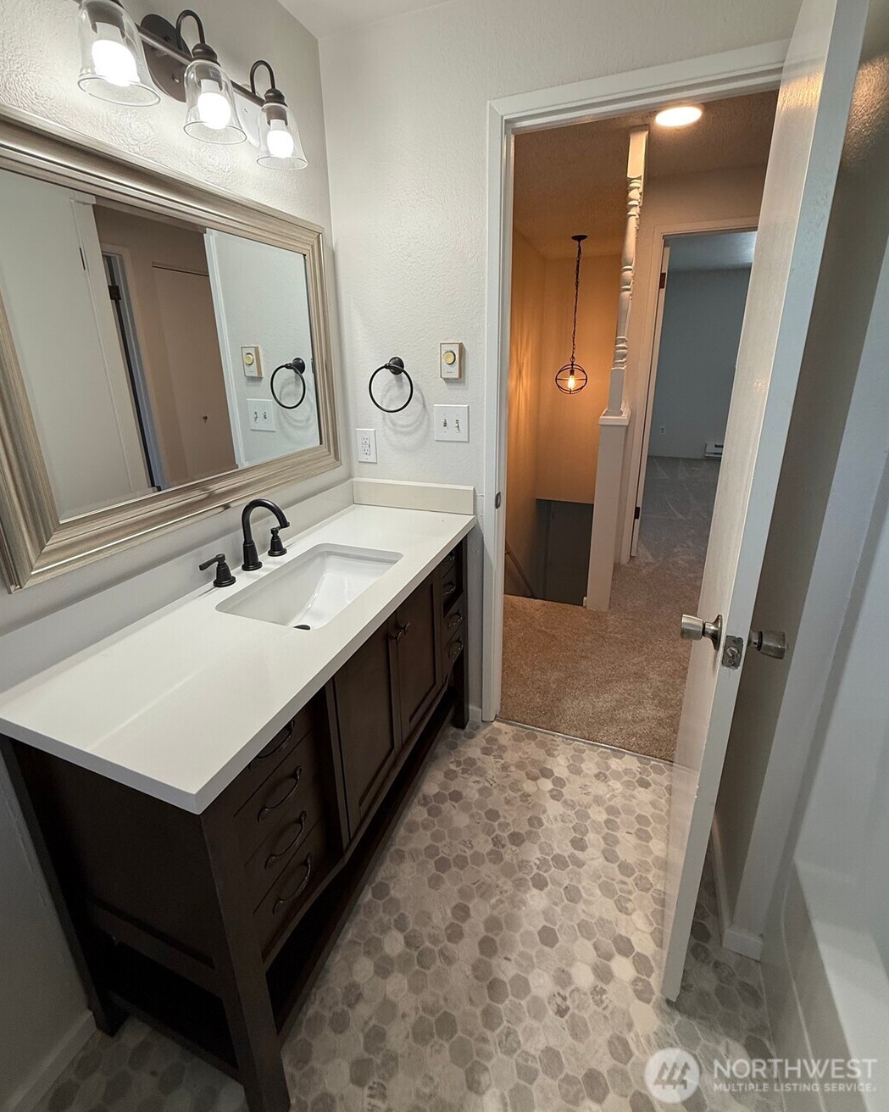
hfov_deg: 84.0
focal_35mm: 15
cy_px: 504
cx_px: 446
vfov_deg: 96.5
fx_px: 494
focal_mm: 2.22
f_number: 2.2
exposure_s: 1/120
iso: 125
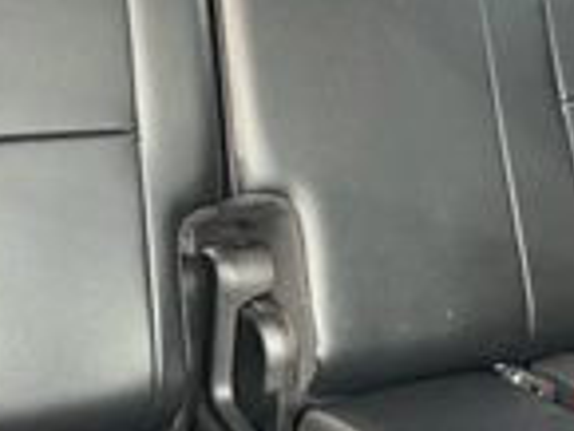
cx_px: 257
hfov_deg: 25.3
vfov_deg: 18.0
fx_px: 1278
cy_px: -111
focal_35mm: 77
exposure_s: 1/60
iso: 125
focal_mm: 3
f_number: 1.8
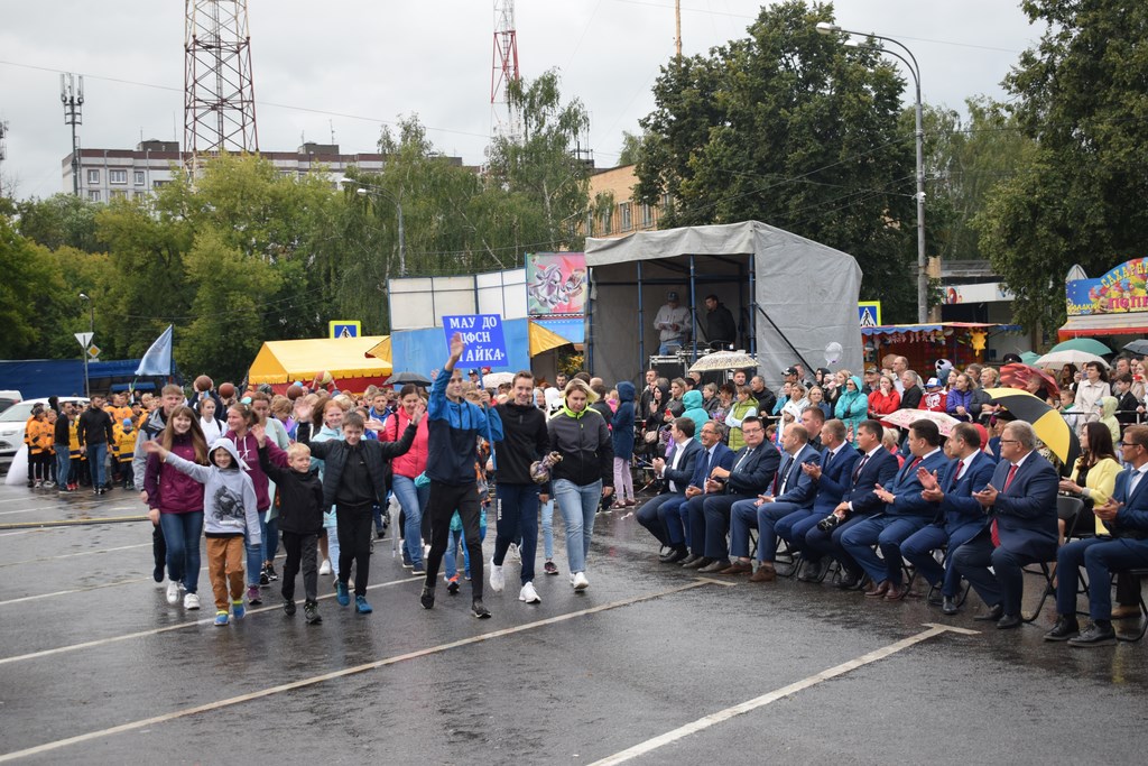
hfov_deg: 37.8
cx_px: 574
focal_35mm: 52
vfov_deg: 25.8
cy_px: 383
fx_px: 1674
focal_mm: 35
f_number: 4.8
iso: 400
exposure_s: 1/100
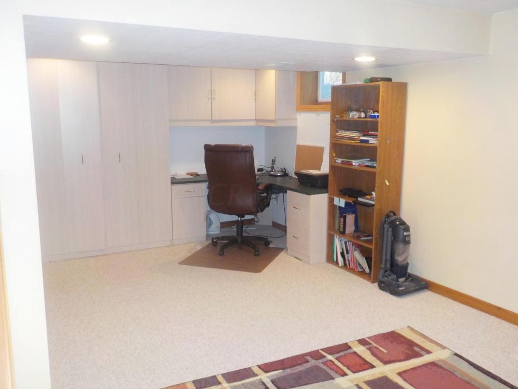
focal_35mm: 30
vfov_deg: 46.8
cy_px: 194
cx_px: 259
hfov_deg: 60.0
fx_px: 449
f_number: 3.3
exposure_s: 1/30
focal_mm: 4.1
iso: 320
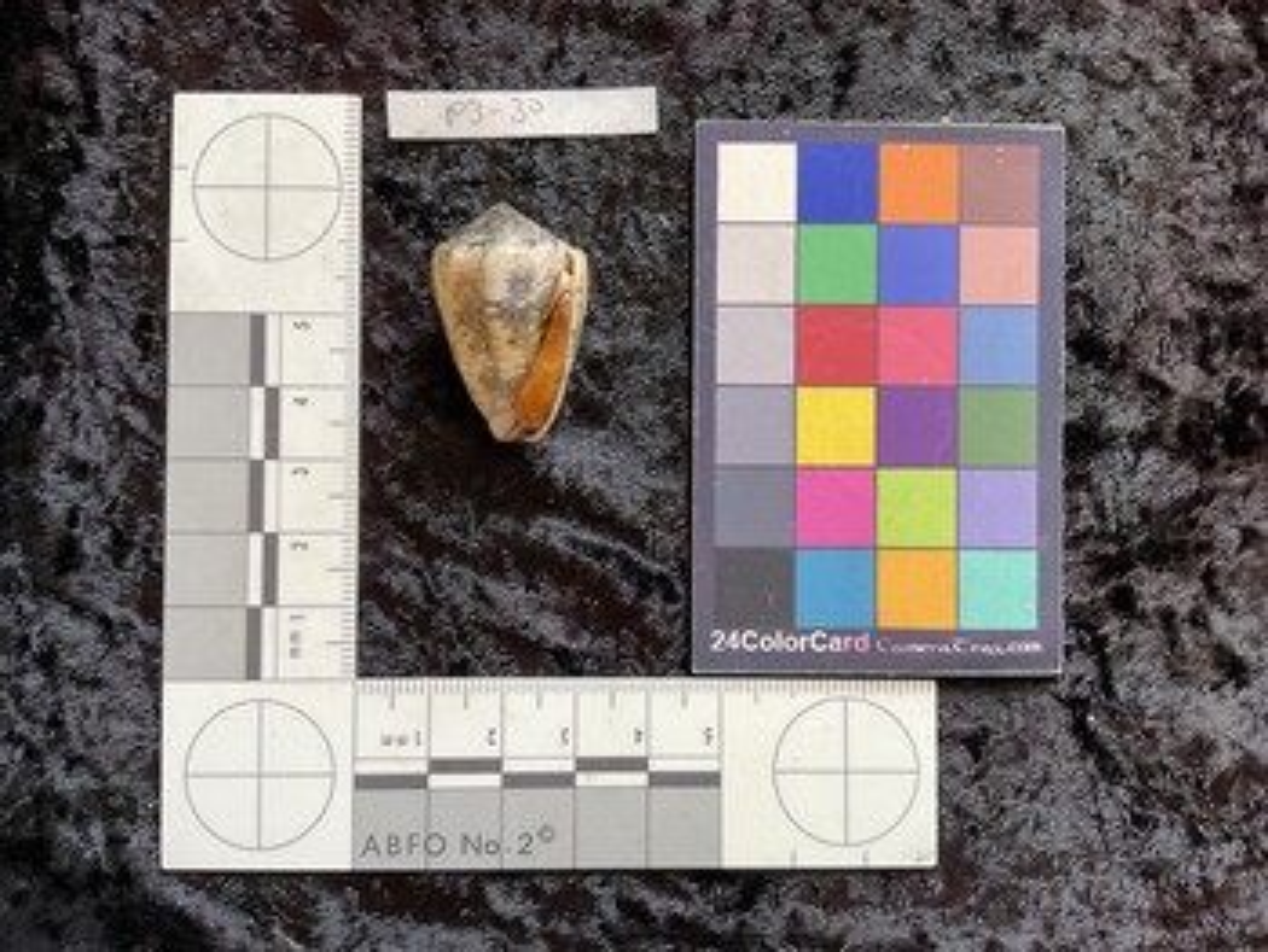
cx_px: 634
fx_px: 1063
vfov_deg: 48.3
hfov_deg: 61.6
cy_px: 476
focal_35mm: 29
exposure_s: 1/60
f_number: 1.8
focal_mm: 3
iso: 50
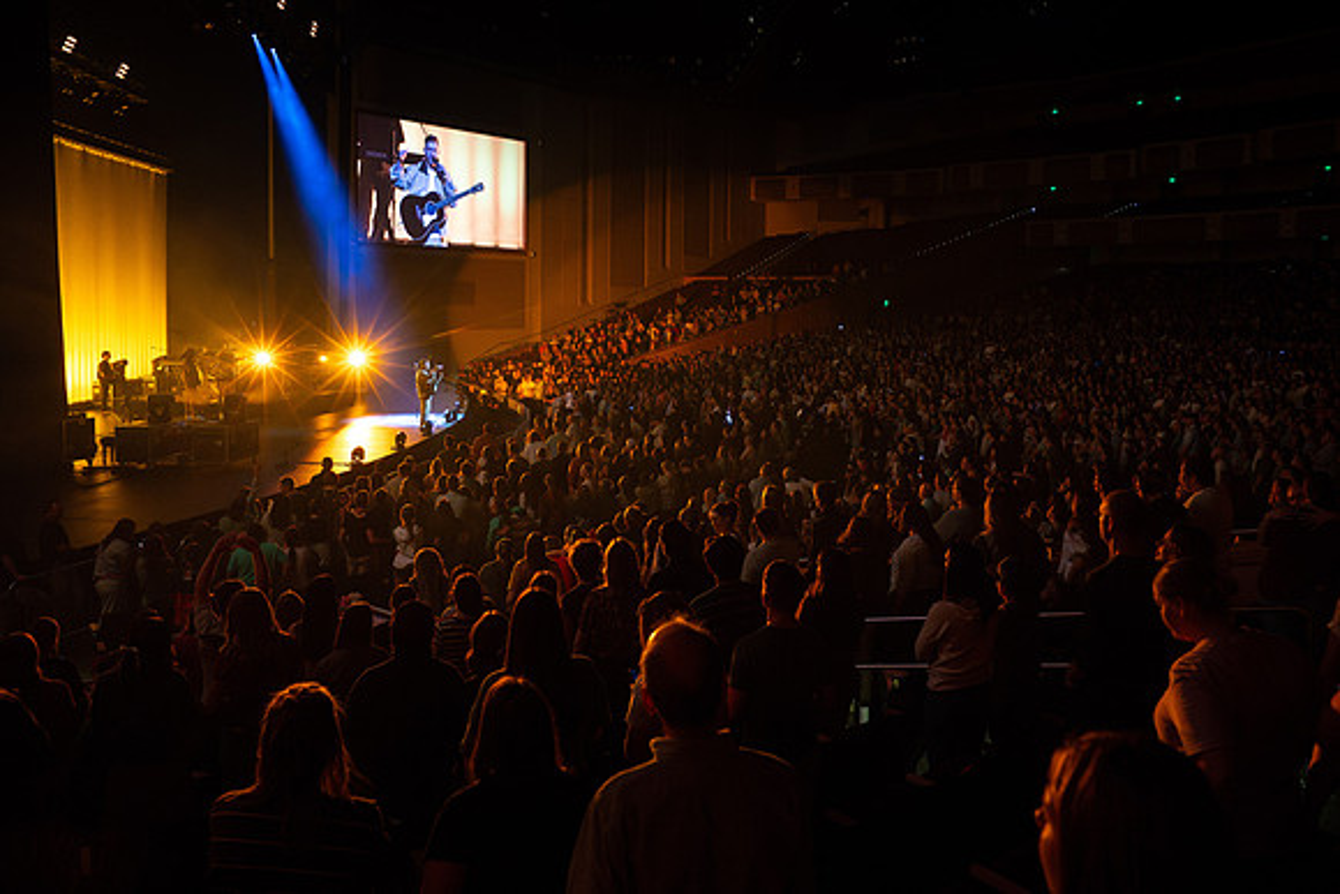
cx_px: 718
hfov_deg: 64.2
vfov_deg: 45.2
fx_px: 1067
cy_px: 362
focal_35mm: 29
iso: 4000
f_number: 4
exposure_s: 1/50
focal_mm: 24
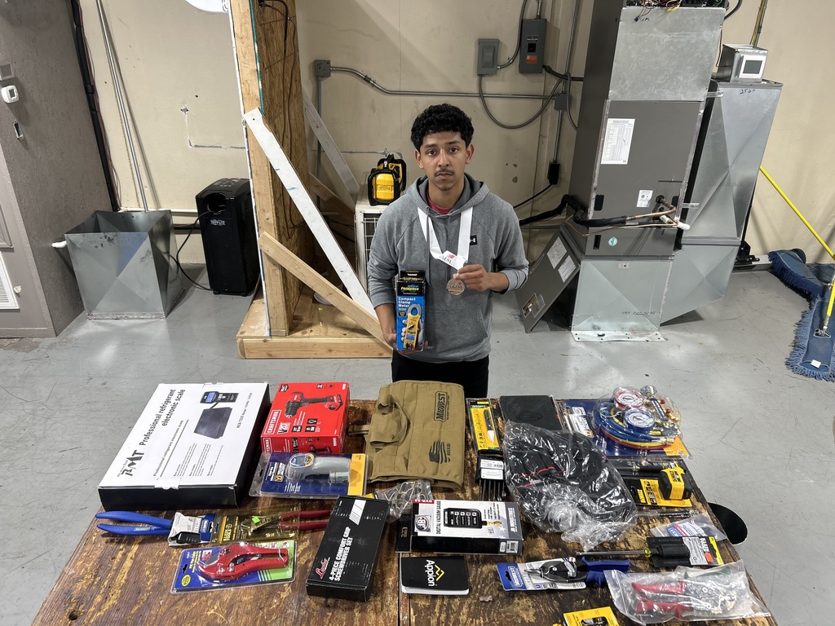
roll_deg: -0.2
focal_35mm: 26
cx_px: 418
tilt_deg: -27.6
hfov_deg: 67.3
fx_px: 627
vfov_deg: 53.1
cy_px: 313
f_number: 1.5
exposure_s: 1/120
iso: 64
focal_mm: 5.7
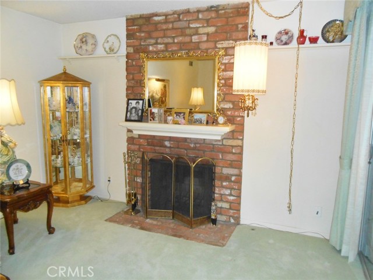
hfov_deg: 67.3
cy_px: 140
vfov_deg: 53.1
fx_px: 280
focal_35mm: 26
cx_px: 186
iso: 320
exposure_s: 1/25
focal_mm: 4.6
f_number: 3.5
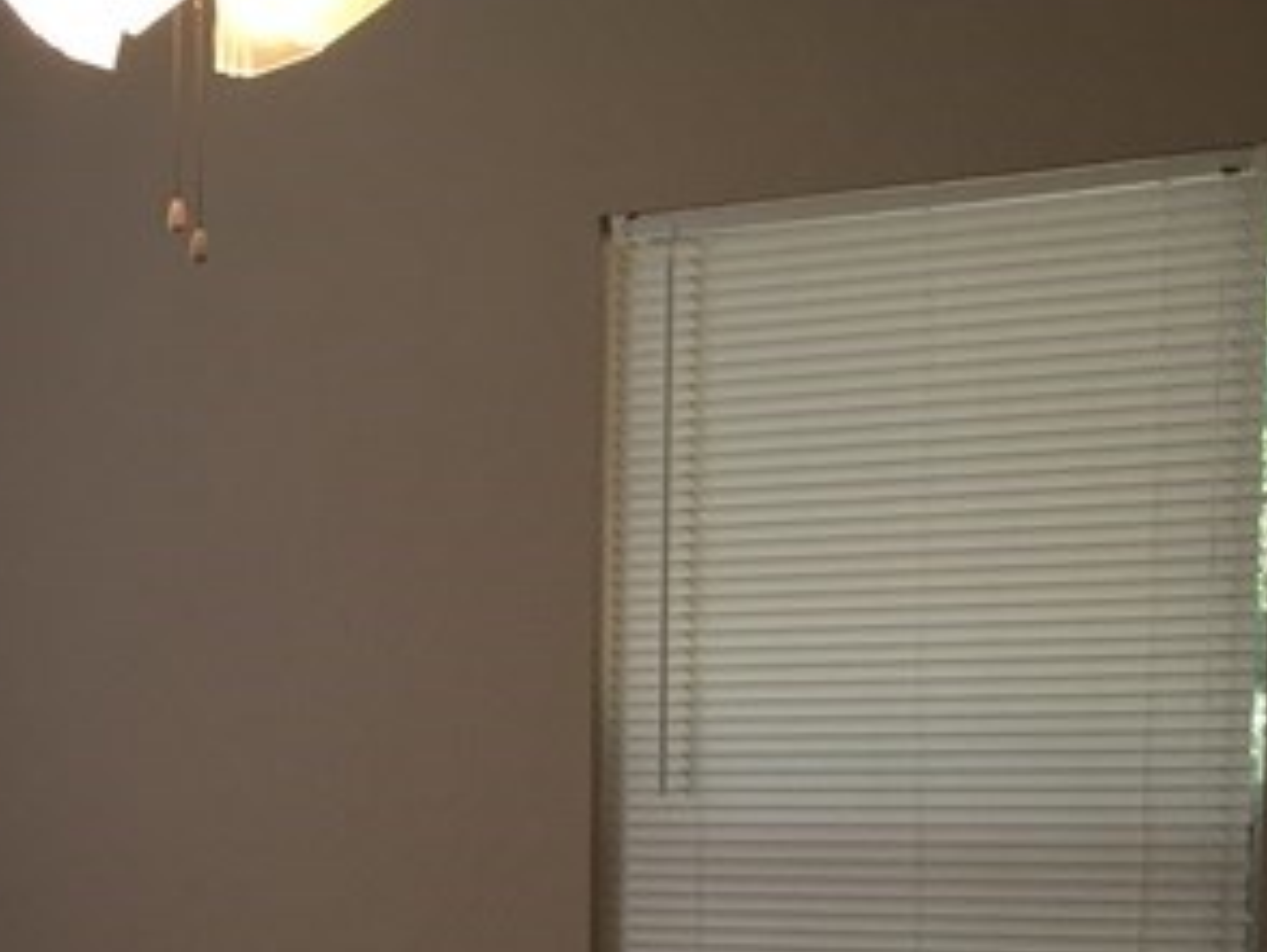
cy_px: 1172
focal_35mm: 101
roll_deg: -0.8
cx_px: 69
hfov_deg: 19.0
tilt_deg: -6.9
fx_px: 3700
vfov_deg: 14.2
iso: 40
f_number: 2.2
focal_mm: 4.15
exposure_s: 1/120
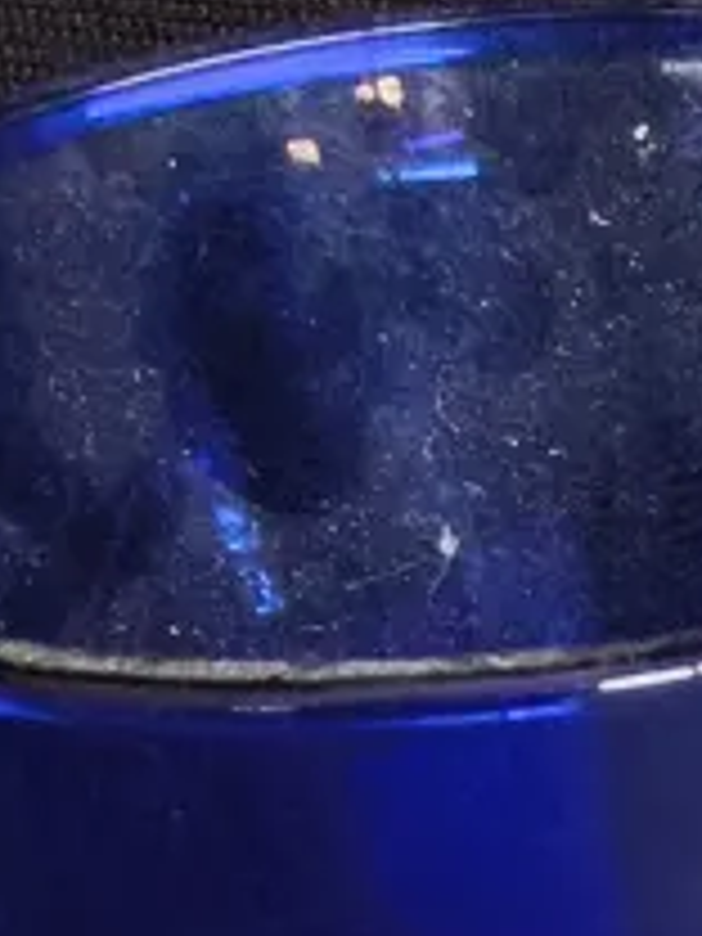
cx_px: 1544
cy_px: 1341
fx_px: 3596
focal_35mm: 133
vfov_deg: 14.0
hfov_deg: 10.1
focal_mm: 2.87
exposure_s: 1/100
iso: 200
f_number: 2
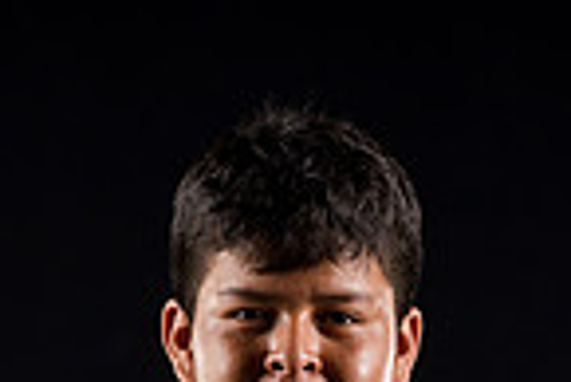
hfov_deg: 4.7
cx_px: 272
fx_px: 7002
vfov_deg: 3.1
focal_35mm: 441
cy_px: 695
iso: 200
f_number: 4
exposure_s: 1/160
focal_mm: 110
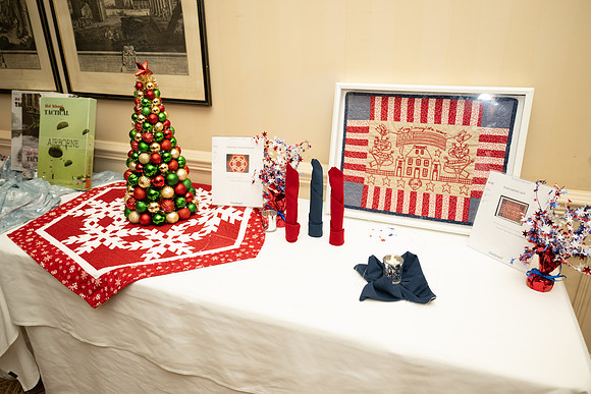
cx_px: 296
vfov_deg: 50.4
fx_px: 419
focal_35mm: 26
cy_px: 197
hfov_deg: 70.4
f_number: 2.8
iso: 500
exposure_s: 1/100
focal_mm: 25.5
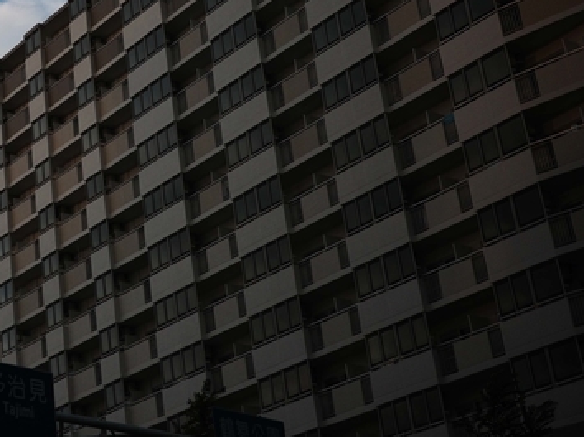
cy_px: 101
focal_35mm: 87
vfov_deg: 16.8
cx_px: 18
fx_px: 1467
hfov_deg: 21.8
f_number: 2.8
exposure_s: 1/2500
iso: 400
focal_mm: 26
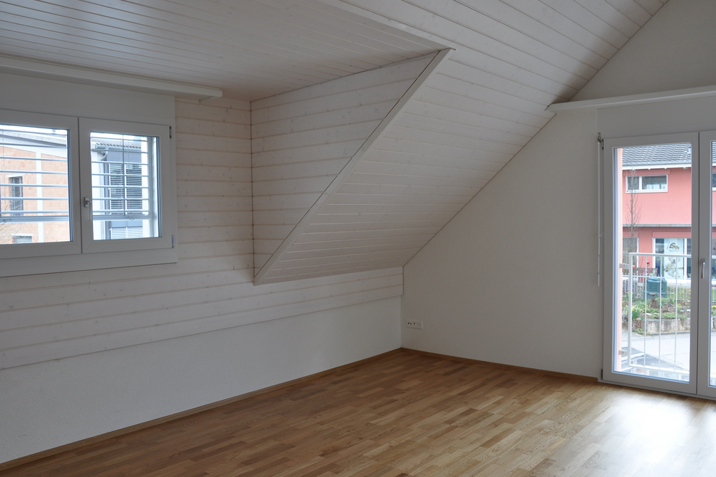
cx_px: 360
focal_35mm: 28
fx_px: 557
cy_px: 232
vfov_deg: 46.4
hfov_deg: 65.5
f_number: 7.1
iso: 200
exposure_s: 1/50
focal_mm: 18
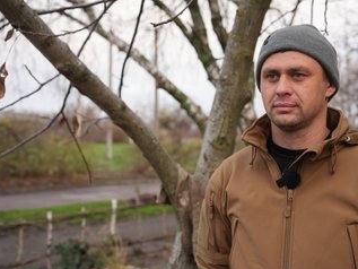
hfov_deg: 37.3
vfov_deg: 28.6
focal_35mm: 51
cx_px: 222
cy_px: 142
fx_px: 528
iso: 250
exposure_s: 1/160
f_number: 4
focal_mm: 42
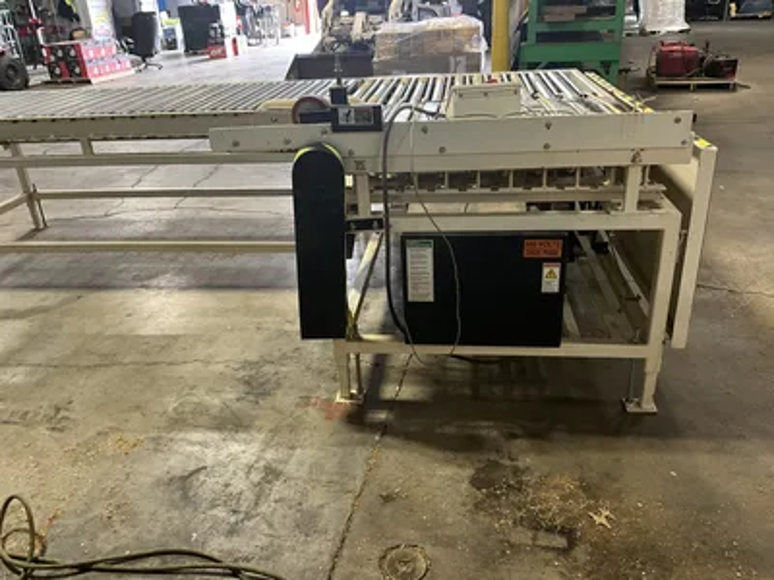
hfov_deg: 61.7
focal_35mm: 29
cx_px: 387
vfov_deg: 48.2
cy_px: 290
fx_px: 648
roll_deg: +2.5
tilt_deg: -25.2
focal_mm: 3
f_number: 1.8
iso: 320
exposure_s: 1/45
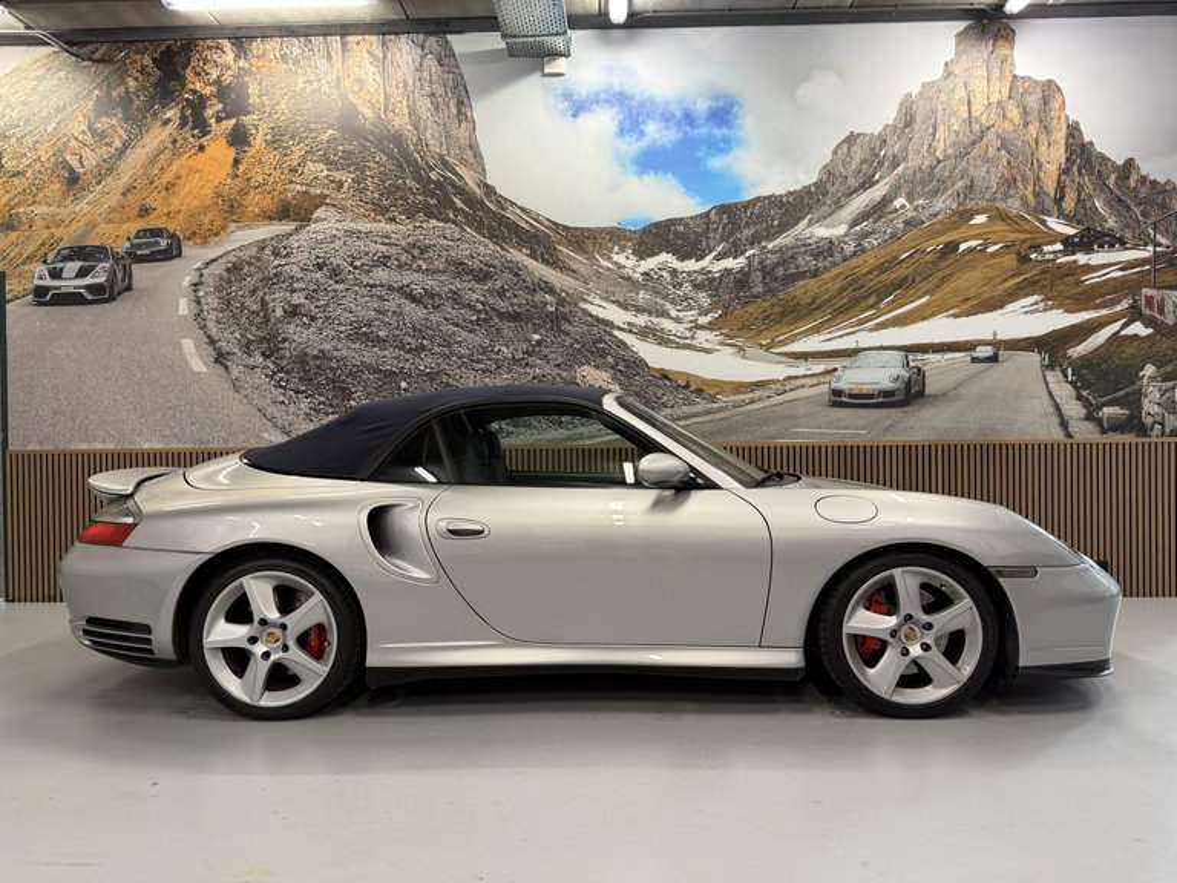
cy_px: 442
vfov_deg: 56.8
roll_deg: +0.5
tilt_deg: +0.4
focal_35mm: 24
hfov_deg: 71.6
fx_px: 816
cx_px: 588
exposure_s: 1/50
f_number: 1.78
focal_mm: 6.76
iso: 160
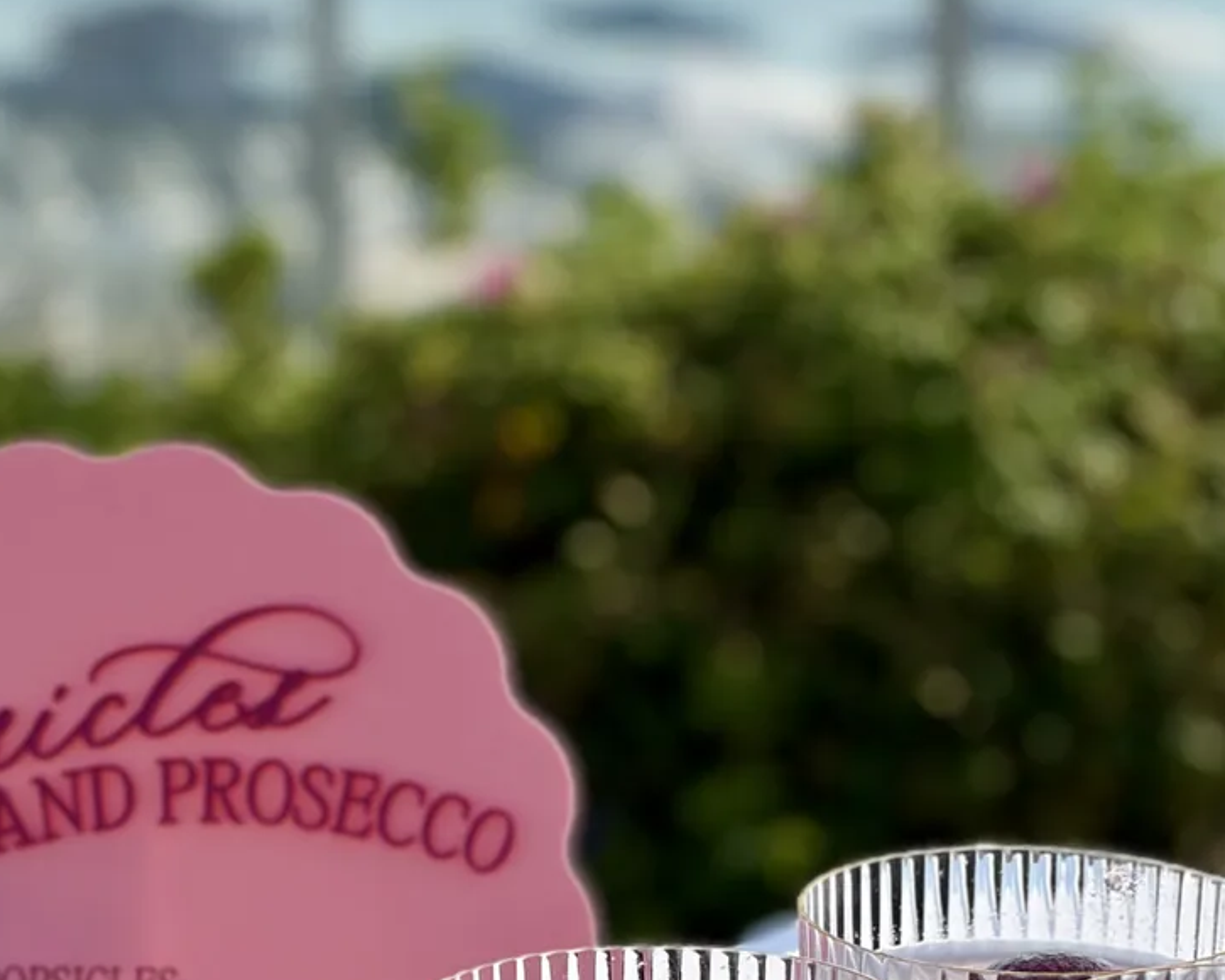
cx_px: 558
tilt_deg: -11.9
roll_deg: +0.9
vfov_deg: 13.4
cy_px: 744
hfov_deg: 16.7
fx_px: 4169
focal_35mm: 115
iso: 32
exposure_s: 1/3125
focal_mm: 5.96
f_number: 1.6
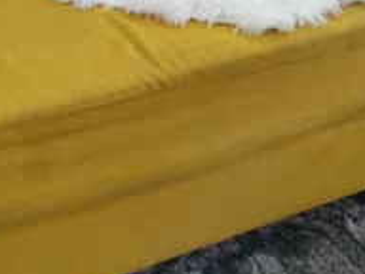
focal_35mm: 80
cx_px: 99
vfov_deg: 17.9
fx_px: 844
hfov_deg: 24.2
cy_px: -17
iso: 1463
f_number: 1.75
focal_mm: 5.25
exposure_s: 1/20
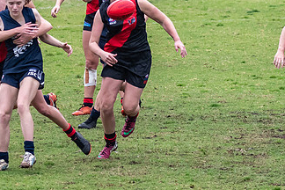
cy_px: 114
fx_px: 5858
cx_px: 114
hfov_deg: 2.8
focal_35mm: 740
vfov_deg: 1.9
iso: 1250
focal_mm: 150
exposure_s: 1/2000
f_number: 7.1
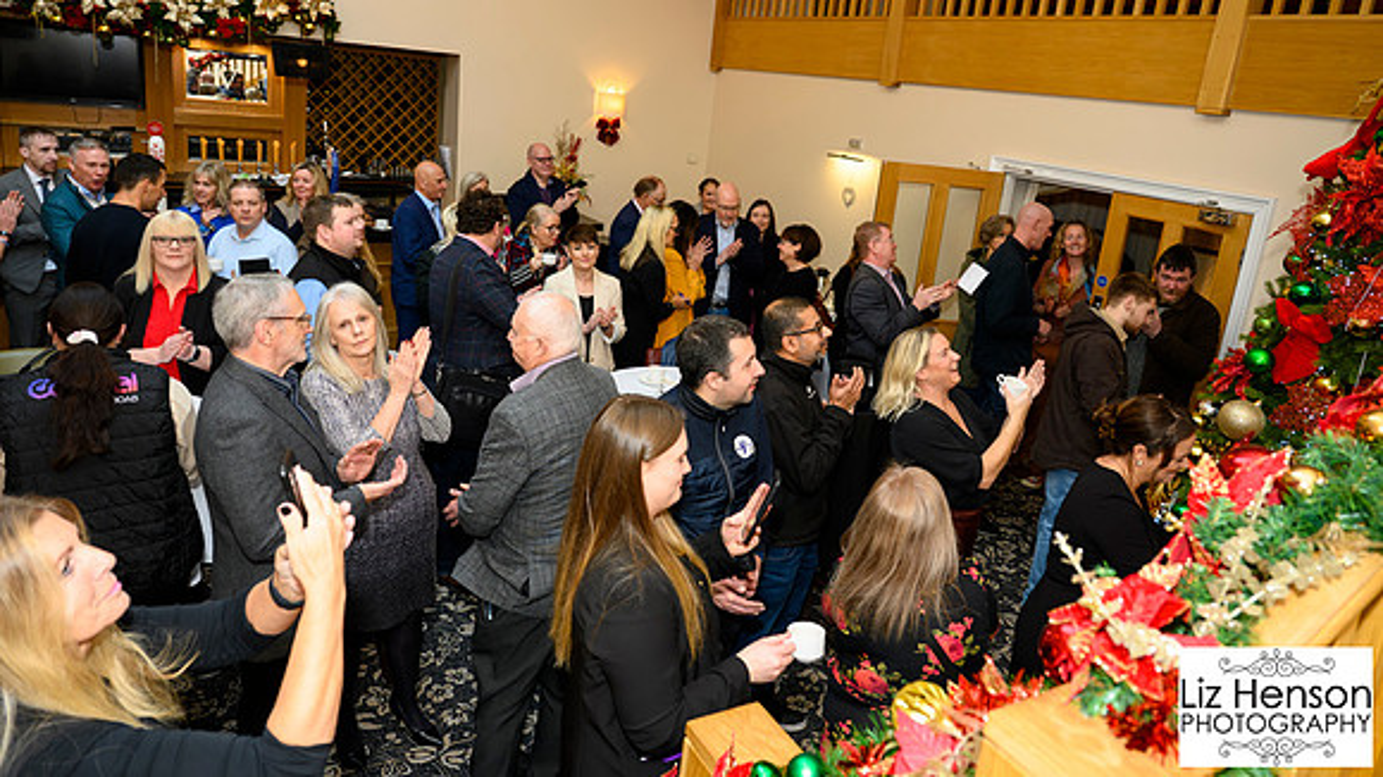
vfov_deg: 45.5
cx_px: 692
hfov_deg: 73.8
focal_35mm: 25
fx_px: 921
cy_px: 317
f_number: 4
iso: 1250
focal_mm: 24
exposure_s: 1/160
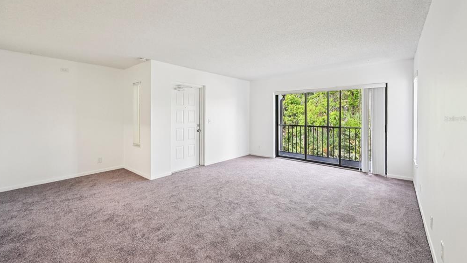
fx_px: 186
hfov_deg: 103.0
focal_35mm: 15
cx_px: 232
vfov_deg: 70.4
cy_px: 119
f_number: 8
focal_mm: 14
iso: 2500
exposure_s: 1/80
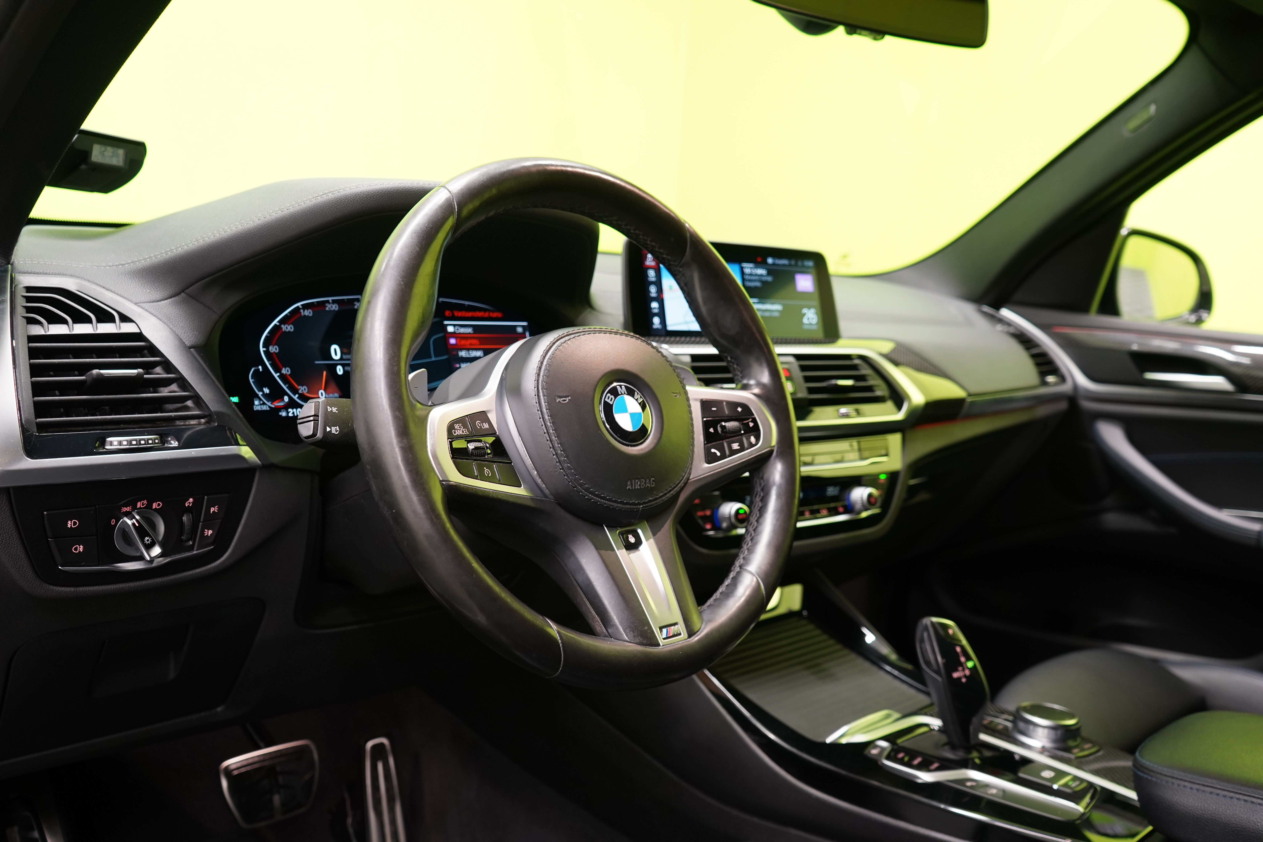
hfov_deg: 65.5
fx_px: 982
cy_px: 421
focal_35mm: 28
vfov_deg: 46.4
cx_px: 632
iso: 1250
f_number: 5
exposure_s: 1/20
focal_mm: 28
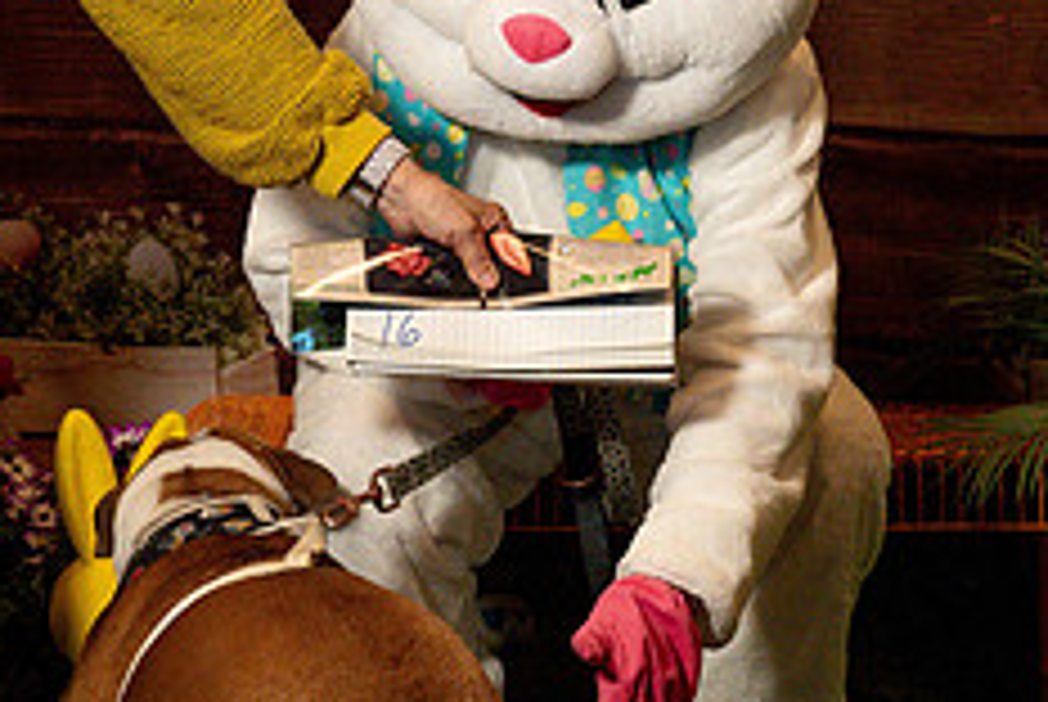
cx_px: 418
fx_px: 2536
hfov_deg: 23.3
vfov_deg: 15.7
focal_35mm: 87
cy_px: 299
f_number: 4.5
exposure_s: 1/500
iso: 8000
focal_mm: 35
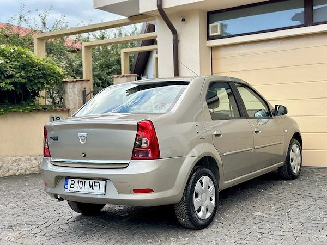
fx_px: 453
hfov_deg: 39.7
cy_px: 122
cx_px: 164
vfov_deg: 30.3
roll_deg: +1.0
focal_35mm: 48
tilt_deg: -1.4
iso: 80
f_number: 1.78
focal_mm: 6.86
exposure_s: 1/382
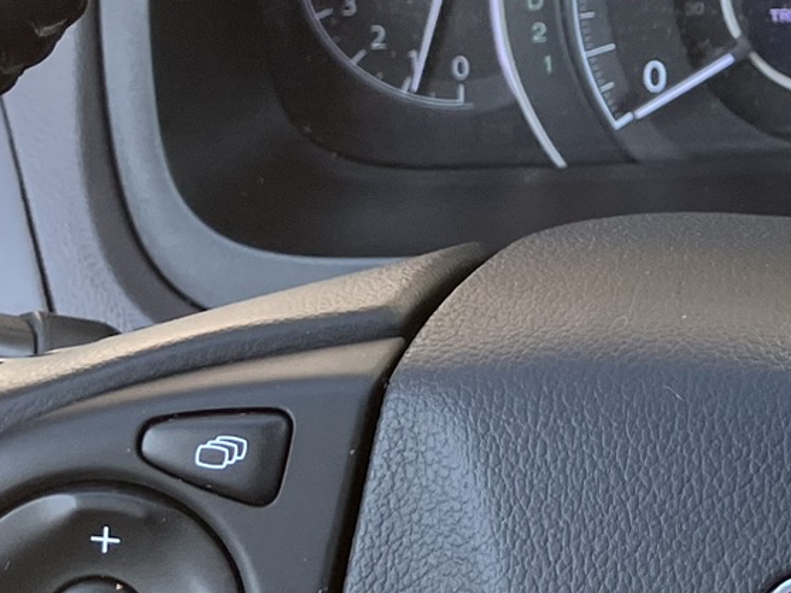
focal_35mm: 103
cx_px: 993
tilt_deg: -24.7
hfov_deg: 18.0
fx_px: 2354
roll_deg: -1.8
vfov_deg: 14.2
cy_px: 31
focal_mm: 3.99
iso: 64
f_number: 1.8
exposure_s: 1/121
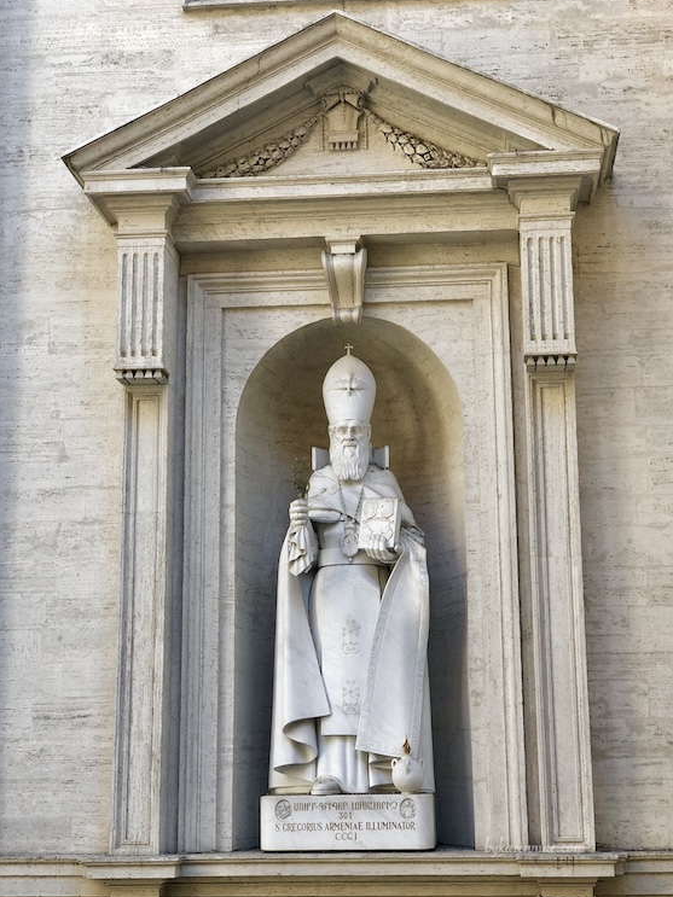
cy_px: 455
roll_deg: +0.6
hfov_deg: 26.1
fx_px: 1452
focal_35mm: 56
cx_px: 360
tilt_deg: +12.0
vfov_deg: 34.4
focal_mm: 6
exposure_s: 1/120
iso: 25
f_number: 2.4
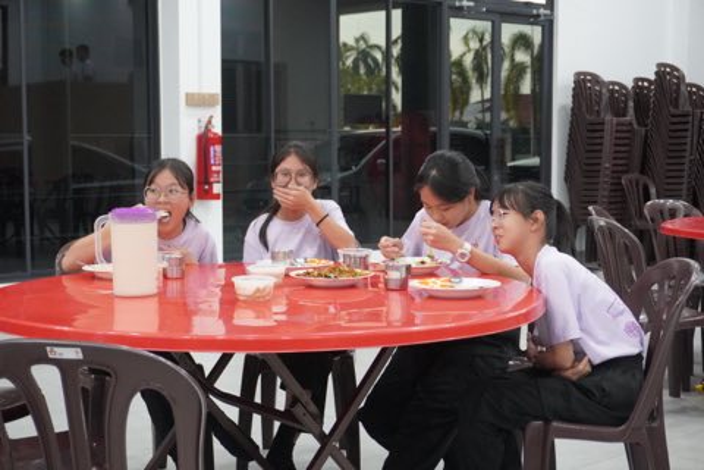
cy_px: 235
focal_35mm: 57
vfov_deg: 23.8
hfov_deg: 35.1
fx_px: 1115
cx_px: 352
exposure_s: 1/160
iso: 6400
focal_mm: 38
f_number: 5.6
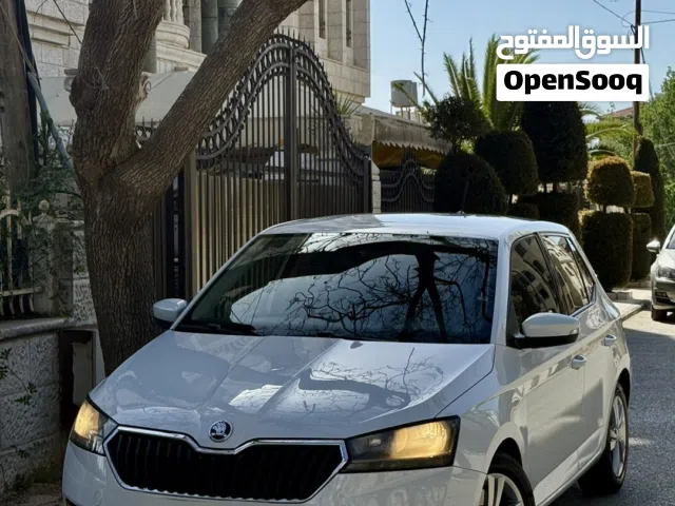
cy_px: 253
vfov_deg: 30.3
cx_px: 338
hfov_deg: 39.7
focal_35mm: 48
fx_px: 936
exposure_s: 1/3378
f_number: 1.78
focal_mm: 6.76
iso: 64
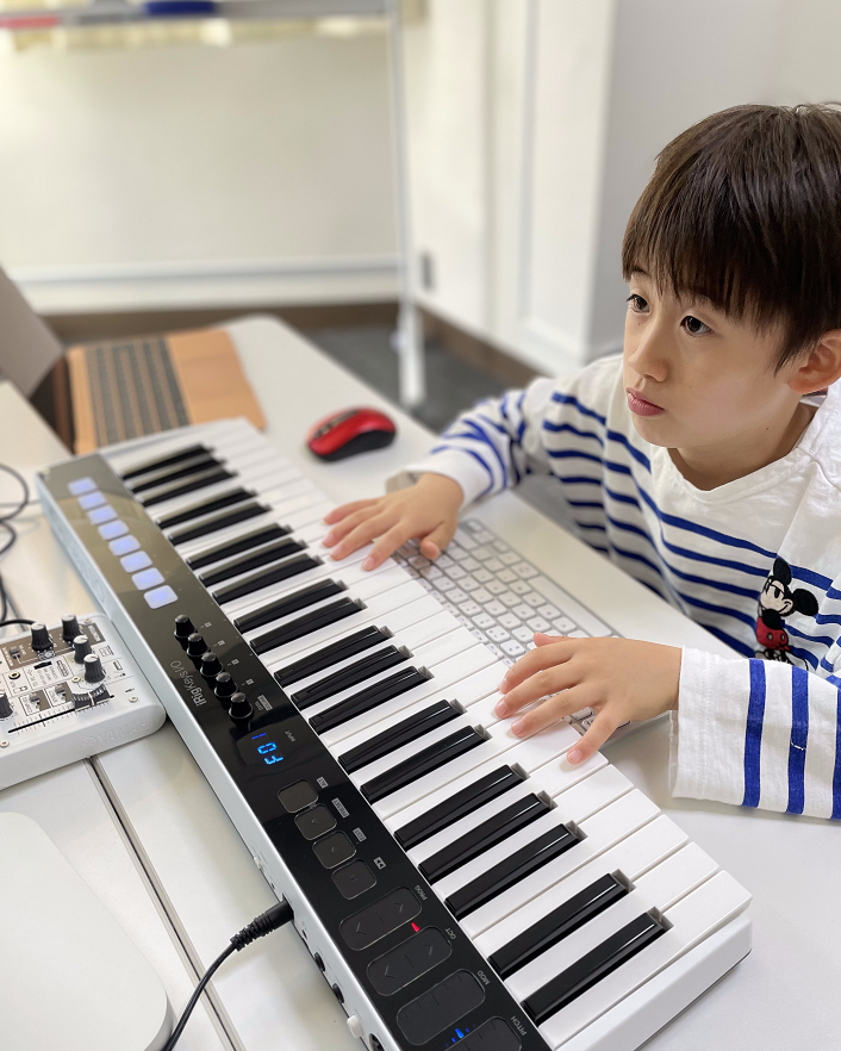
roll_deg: +1.5
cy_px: 596
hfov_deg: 50.0
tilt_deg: -39.3
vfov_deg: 60.2
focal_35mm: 29
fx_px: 902
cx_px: 448
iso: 80
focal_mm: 4.2
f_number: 1.6
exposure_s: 1/120
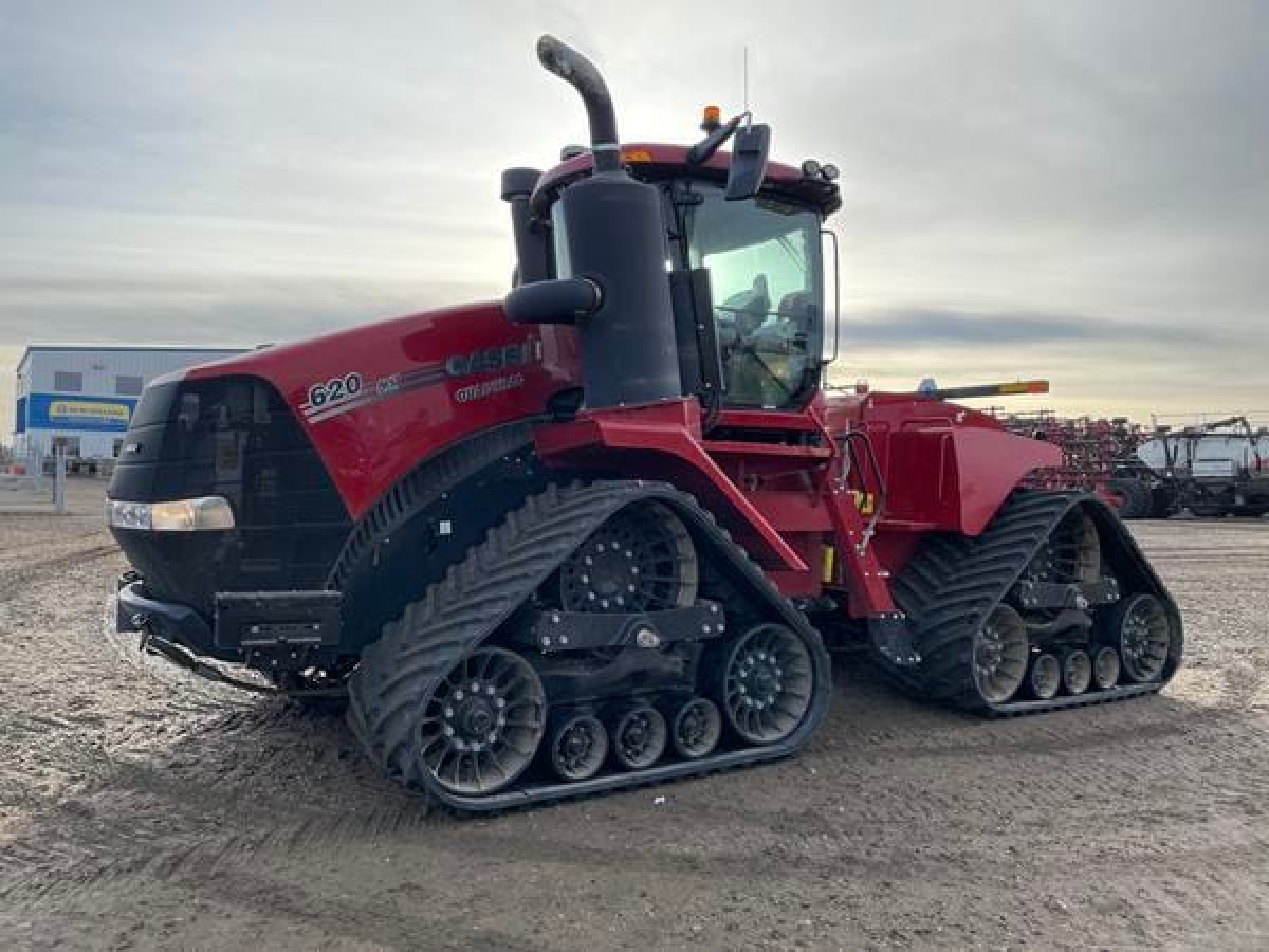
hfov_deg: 67.3
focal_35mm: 26
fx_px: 953
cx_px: 634
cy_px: 476
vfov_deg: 53.1
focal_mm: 4.2
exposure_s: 1/1575
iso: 32
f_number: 1.6
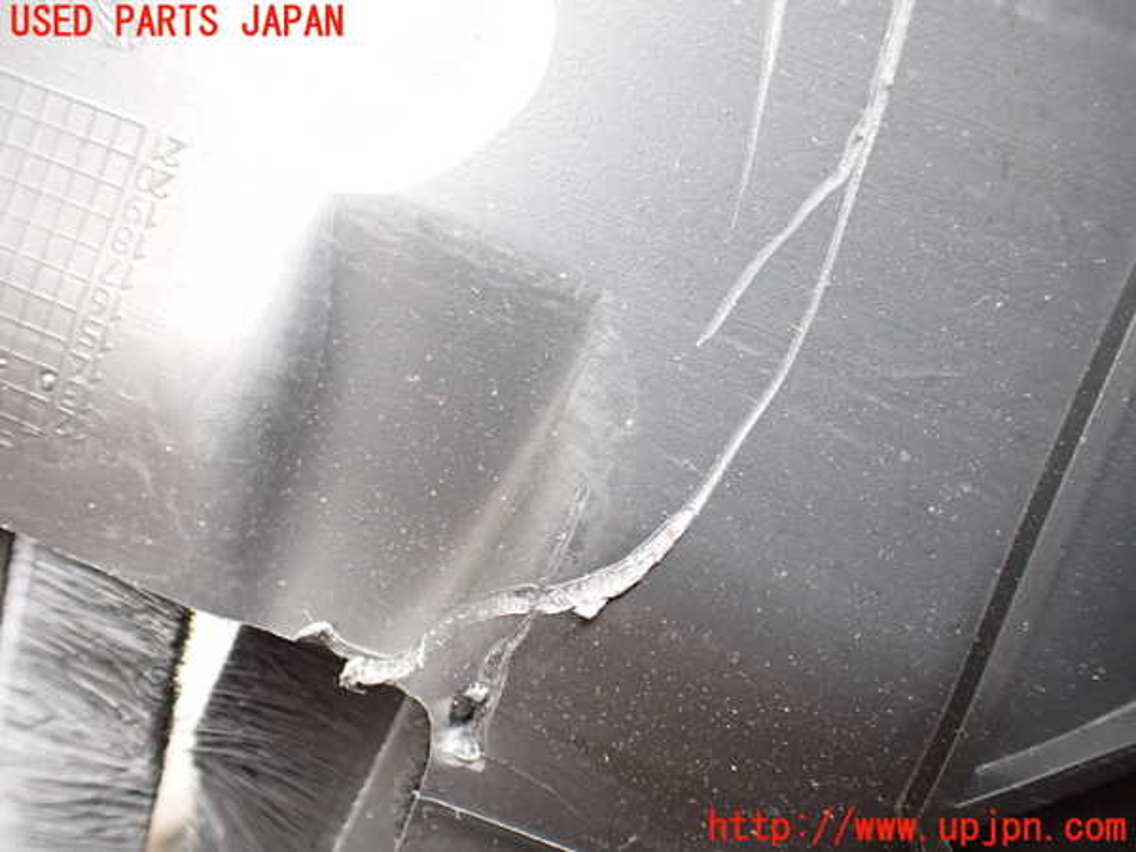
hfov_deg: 60.0
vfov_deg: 46.8
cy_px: 426
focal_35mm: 30
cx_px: 568
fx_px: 985
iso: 800
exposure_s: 1/80
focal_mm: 5.4
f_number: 2.3
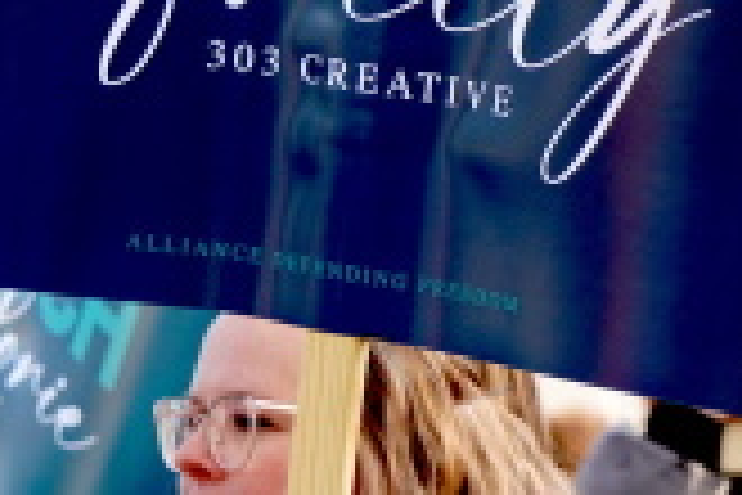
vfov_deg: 3.3
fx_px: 8475
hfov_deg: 5.0
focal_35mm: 411
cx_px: 378
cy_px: 202
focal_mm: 113
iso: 250
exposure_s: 1/200
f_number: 5.6
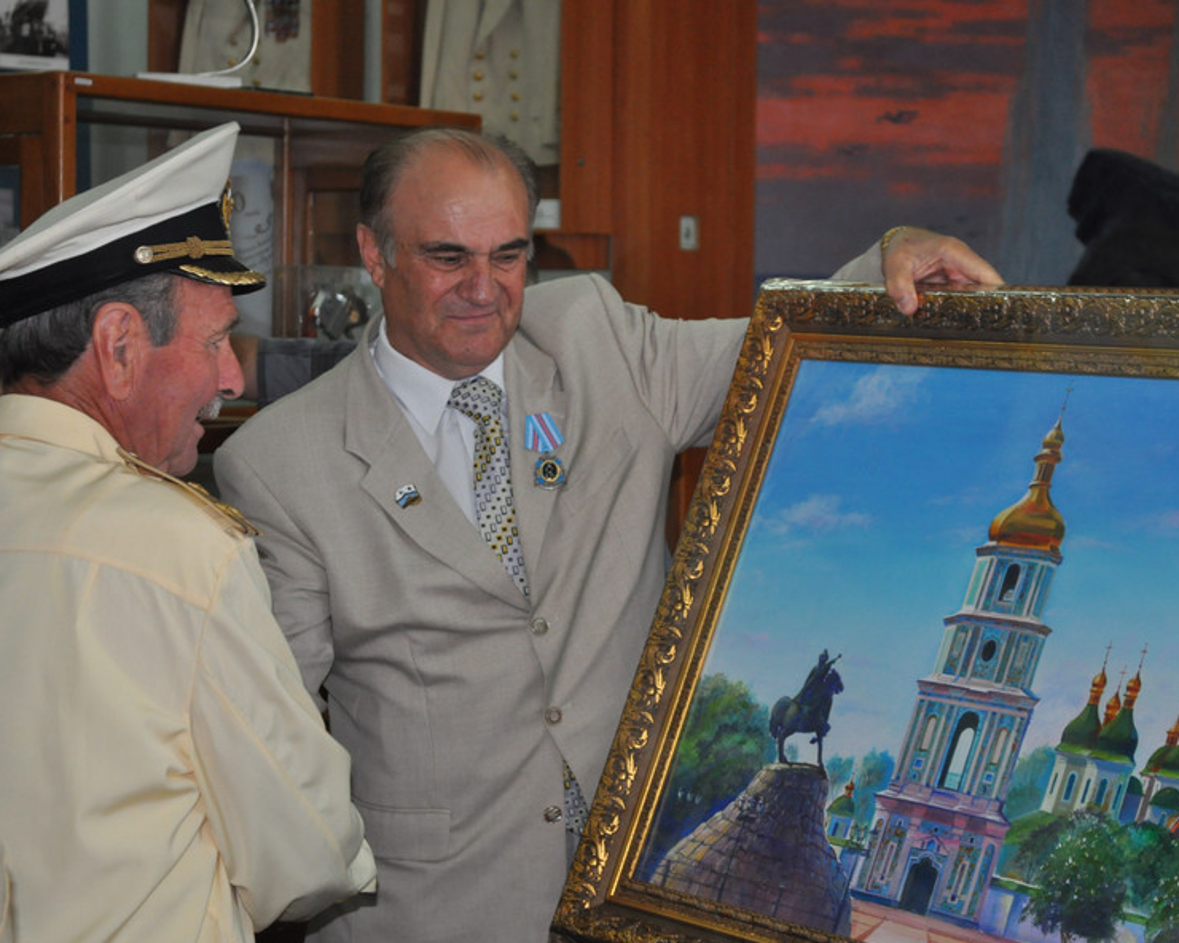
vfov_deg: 18.7
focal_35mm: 82
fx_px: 2861
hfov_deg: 23.3
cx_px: 631
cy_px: 471
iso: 800
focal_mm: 48
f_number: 5.3
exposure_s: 1/60
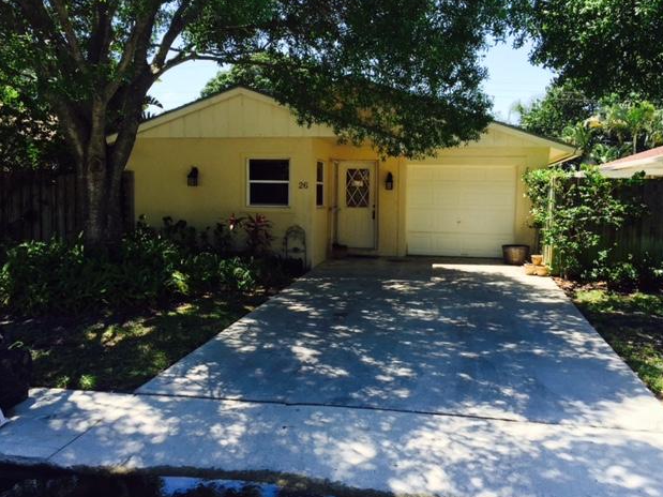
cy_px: 247
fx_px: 574
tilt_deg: -5.1
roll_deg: -1.5
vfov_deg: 46.8
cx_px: 341
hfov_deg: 60.0
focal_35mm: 30
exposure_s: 1/628
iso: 32
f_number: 2.2
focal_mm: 4.15
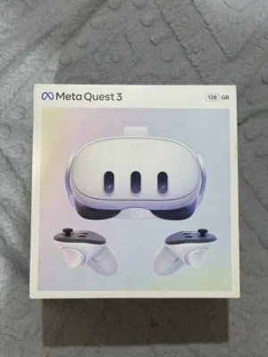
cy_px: 178
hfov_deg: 28.0
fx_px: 537
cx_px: 134
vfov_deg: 36.8
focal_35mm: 52
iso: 160
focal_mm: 6
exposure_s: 1/33
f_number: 2
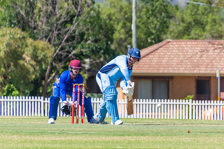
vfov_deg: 1.7
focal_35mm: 829
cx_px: 153
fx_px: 5152
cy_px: 80
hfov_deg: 2.5
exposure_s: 1/2500
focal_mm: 400
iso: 400
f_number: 6.3
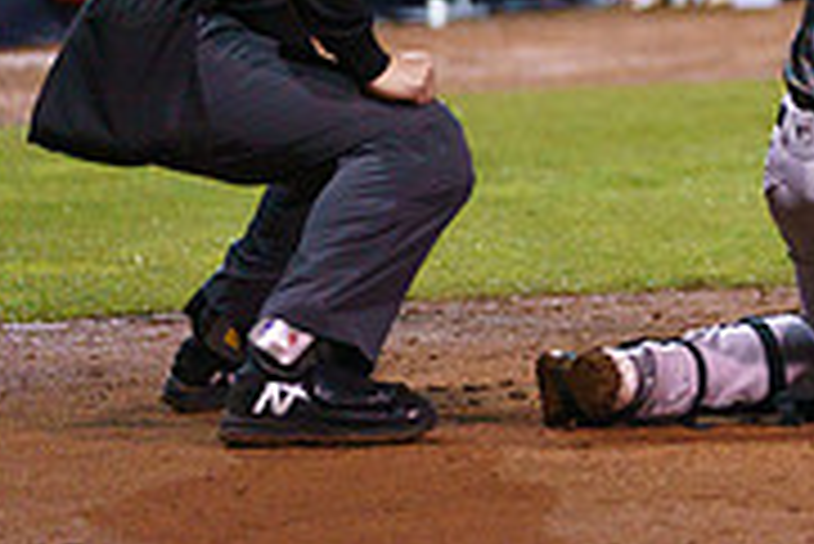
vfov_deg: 3.5
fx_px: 8757
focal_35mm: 387
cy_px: -223
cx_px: 1268
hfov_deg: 5.3
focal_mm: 121
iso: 2000
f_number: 2.8
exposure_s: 1/1000
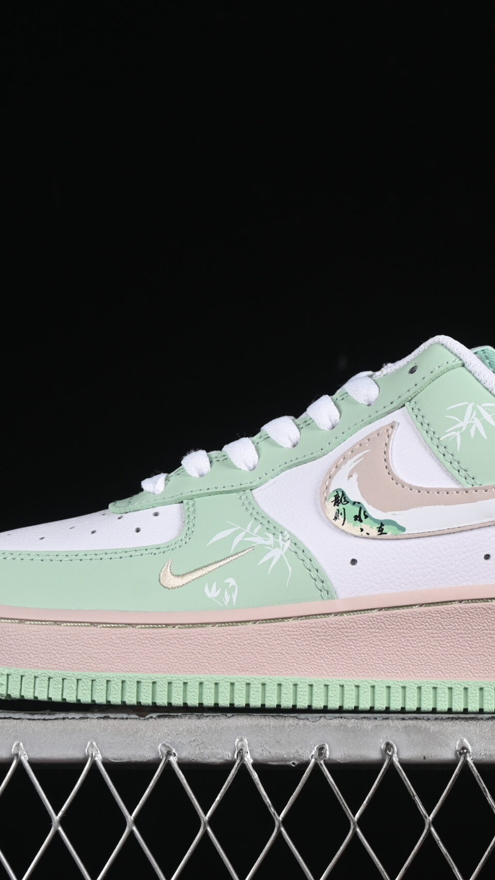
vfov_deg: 18.2
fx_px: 2754
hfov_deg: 10.3
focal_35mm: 118
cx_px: 334
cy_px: 440
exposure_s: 1/80
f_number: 8
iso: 160
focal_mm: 50
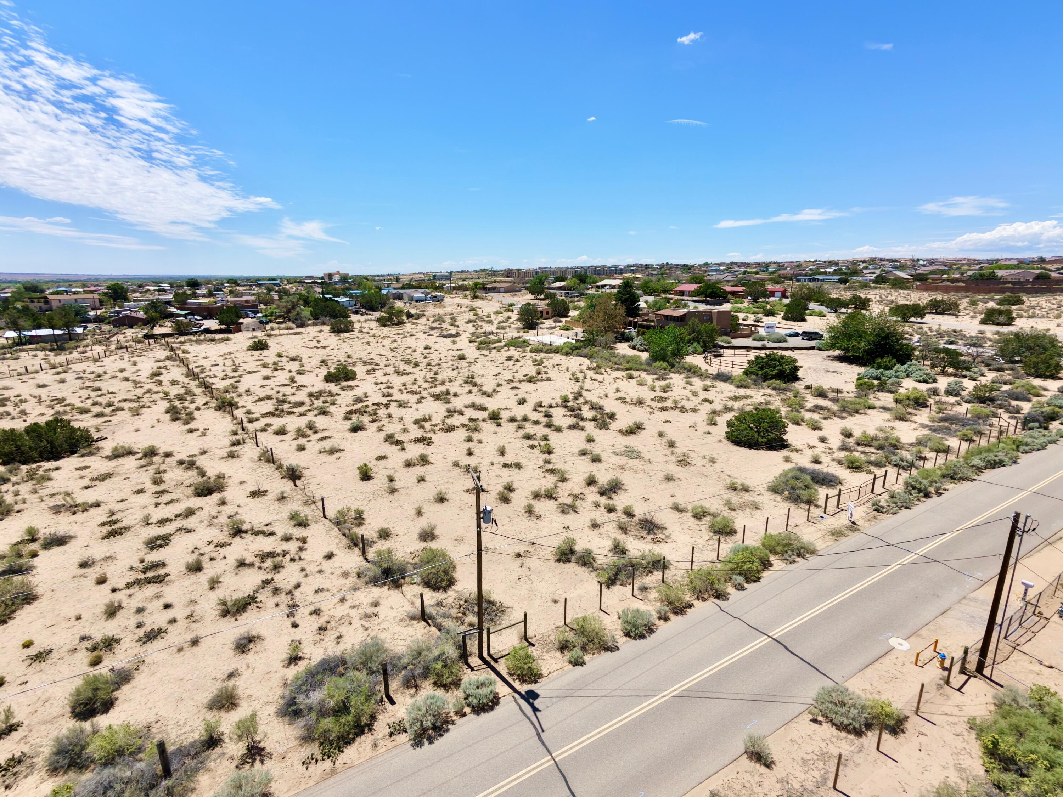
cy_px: 398
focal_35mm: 16
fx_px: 491
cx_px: 532
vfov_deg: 78.1
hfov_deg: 94.5
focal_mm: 3.05
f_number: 2.2
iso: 160
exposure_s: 1/2500
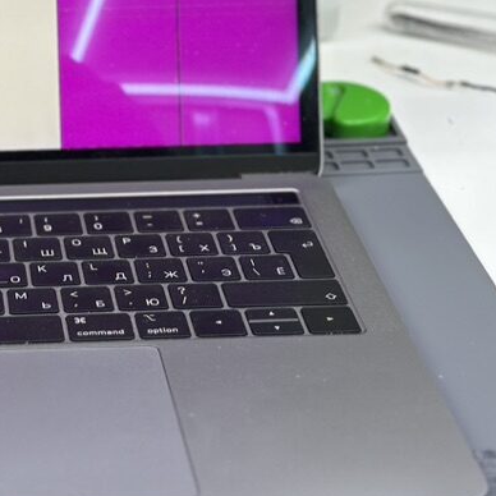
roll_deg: +2.0
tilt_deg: -24.7
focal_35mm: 112
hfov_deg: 15.1
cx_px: -86
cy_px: 81
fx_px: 1816
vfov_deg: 15.4
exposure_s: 1/121
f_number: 1.78
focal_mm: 6.86
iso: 64
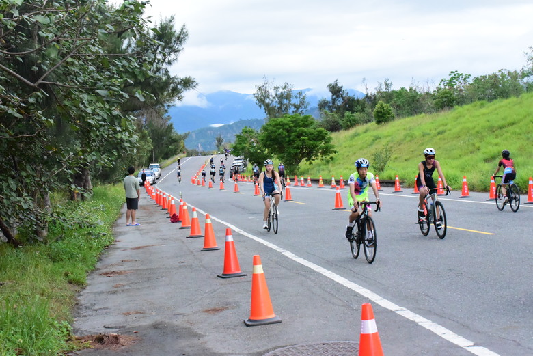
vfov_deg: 19.5
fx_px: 1037
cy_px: 178
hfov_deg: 28.8
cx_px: 266
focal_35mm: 70
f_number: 11
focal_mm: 70
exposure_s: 1/2000
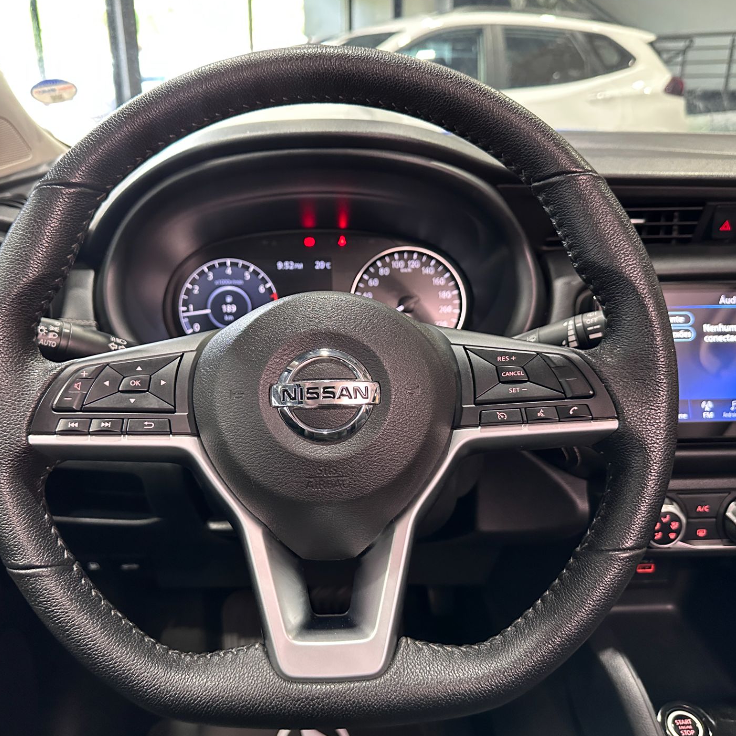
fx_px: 698
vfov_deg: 55.6
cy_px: 370
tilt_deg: -21.2
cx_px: 344
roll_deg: +0.6
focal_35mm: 29
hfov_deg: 55.6
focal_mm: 6.86
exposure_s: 1/53
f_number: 1.78
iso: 640
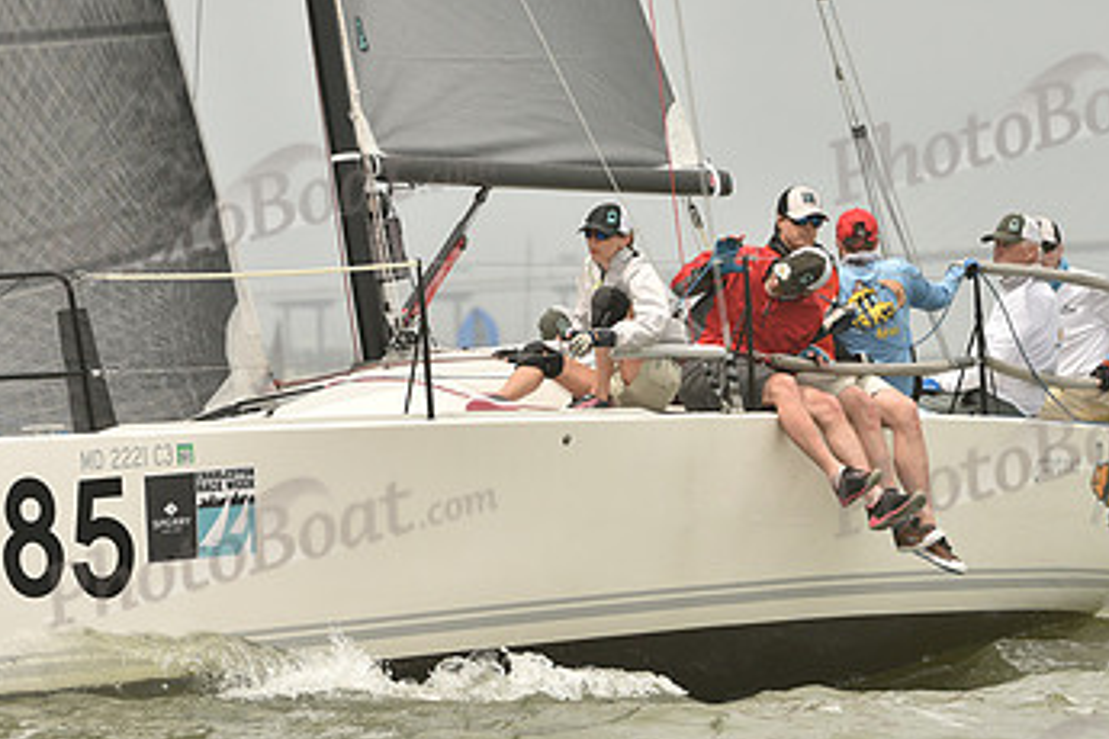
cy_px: 333
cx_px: 665
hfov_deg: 4.5
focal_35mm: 454
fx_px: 13985
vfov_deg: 3.0
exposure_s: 1/1000
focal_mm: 270
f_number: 8
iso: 320
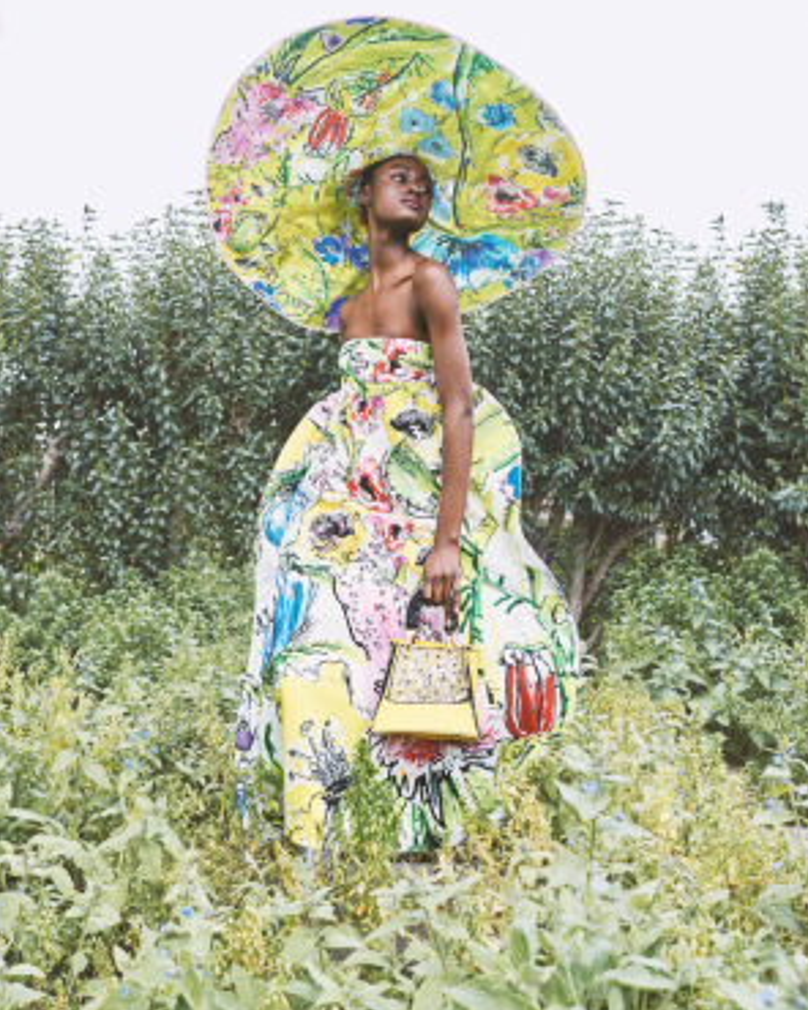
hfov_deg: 37.3
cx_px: 407
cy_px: 450
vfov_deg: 45.7
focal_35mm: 40
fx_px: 1196
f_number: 4.5
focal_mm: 35
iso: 640
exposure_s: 1/125
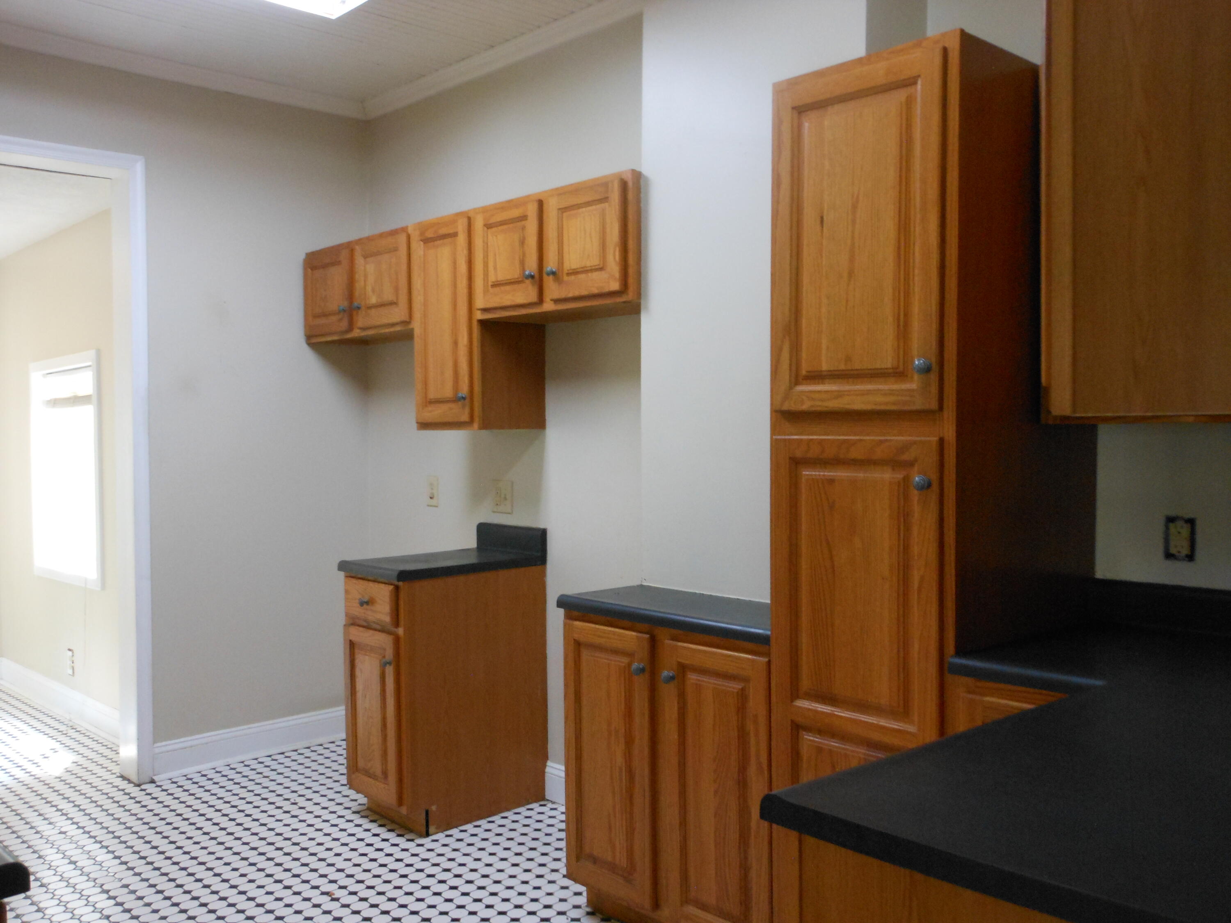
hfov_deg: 55.4
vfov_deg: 42.9
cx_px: 616
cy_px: 462
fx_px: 1174
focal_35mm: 33
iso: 400
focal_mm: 5.9
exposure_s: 1/40
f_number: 4
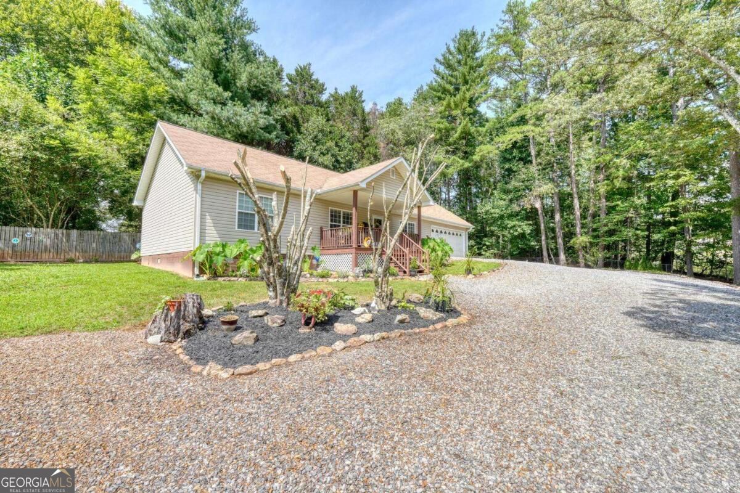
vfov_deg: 77.3
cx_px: 370
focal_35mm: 15
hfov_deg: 100.4
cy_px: 246
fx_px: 308
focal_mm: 10
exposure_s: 1/30
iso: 100
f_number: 8
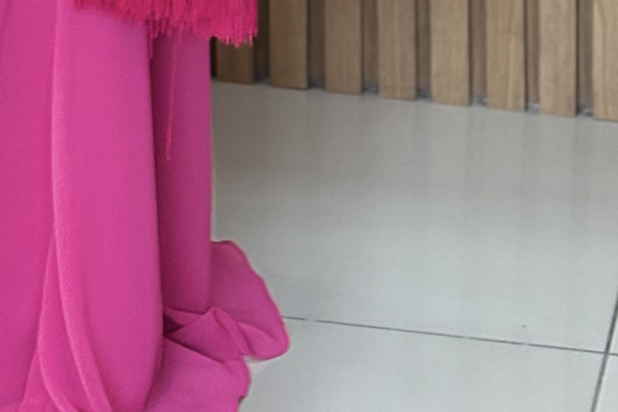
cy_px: -835
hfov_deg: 9.2
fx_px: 3811
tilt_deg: -6.3
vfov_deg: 5.8
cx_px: 26
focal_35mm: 222
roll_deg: -0.1
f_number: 1.6
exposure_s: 1/60
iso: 64
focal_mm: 5.96
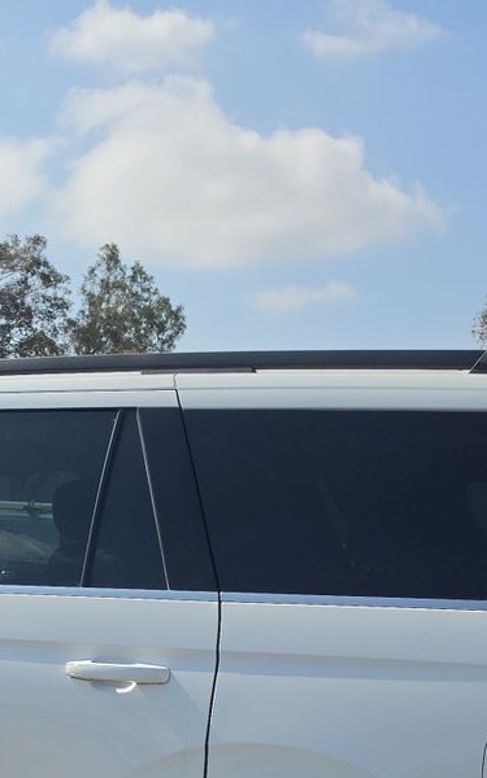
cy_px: 739
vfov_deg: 29.8
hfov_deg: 19.7
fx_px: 1380
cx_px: 56
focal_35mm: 65
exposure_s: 1/7940
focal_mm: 6.5
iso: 54
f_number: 1.4
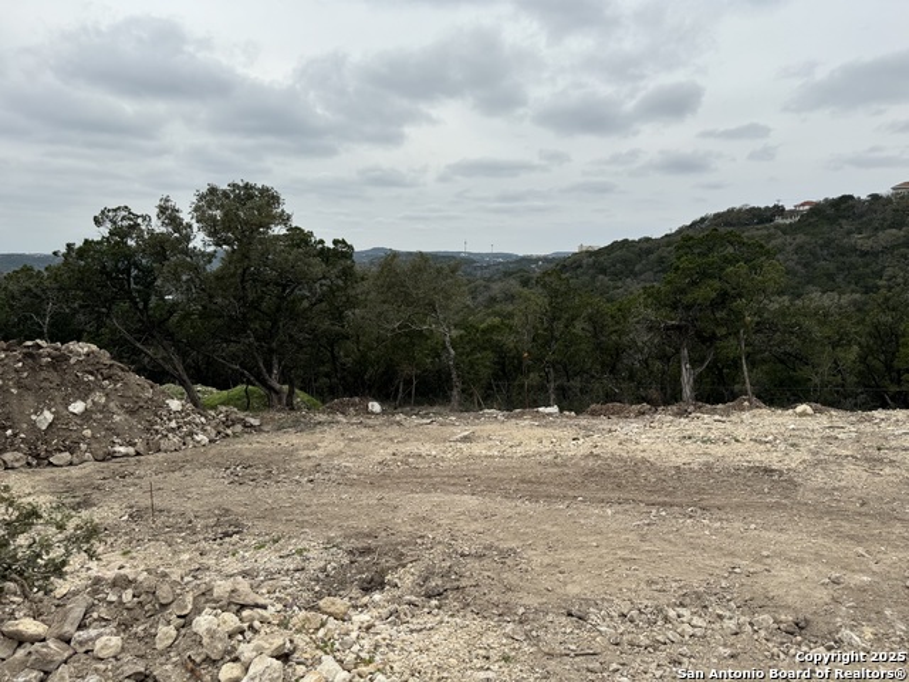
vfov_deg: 56.8
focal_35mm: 24
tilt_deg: -7.3
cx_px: 454
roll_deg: -1.7
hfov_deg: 71.6
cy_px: 341
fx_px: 630
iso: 80
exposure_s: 1/4950
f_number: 1.78
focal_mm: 6.86
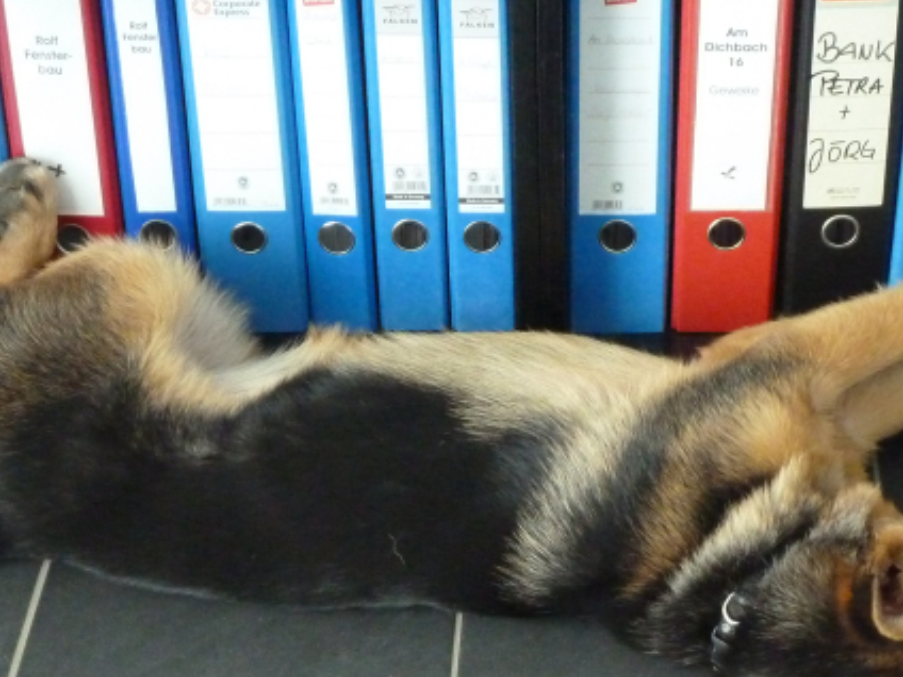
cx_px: 486
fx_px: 2556
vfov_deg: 15.1
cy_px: 449
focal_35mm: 98
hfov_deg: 20.0
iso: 800
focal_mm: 8.5
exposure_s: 1/15
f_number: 3.8
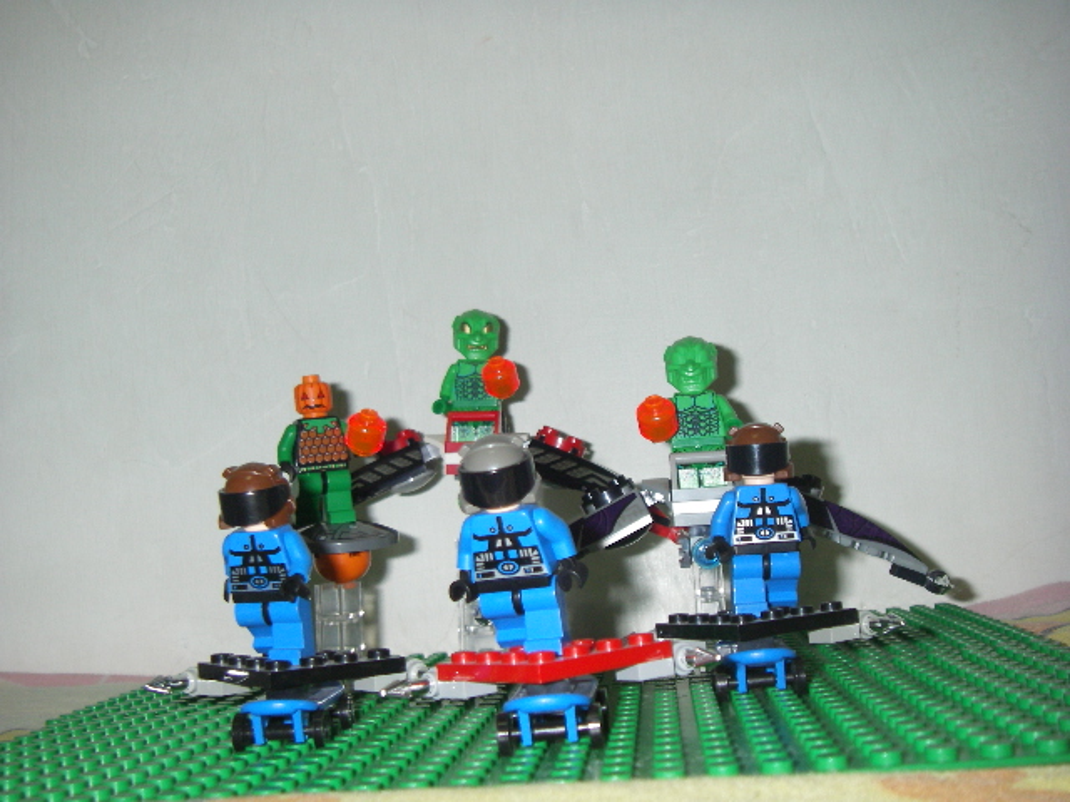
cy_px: 401
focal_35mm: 44
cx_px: 535
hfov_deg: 42.9
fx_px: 1360
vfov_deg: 32.9
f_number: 3.4
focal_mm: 7.3
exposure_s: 1/40
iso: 160
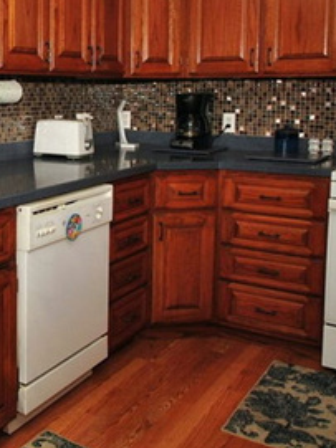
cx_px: 0
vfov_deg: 45.3
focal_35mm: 41
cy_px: 161
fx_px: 531
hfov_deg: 32.3
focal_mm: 12
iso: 200
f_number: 5
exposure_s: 1/160
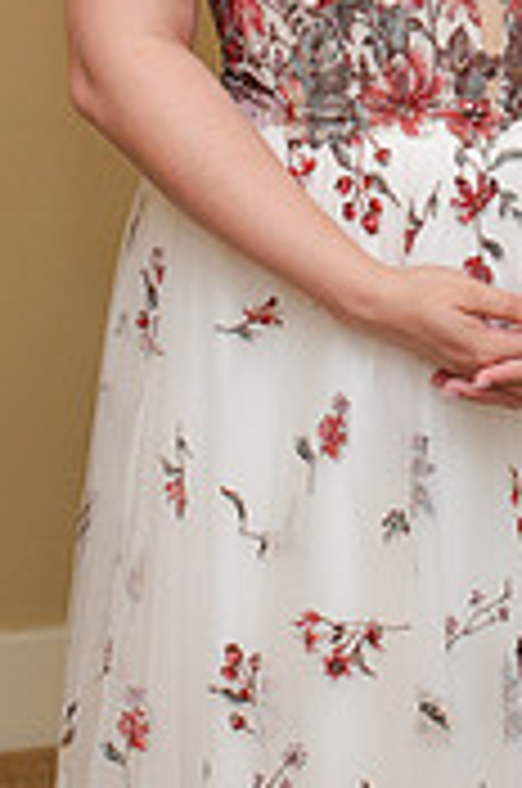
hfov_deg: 9.9
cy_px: -71
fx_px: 2991
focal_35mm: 137
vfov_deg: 14.7
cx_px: 459
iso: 1000
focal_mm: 35
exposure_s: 1/200
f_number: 4
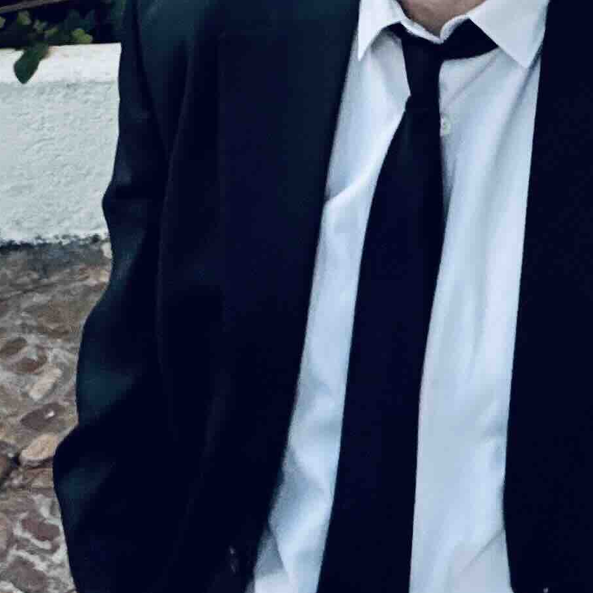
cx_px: 611
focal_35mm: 90
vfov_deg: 17.8
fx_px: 1744
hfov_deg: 18.7
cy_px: -225
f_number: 1.9
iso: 320
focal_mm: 2.69
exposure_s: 1/33
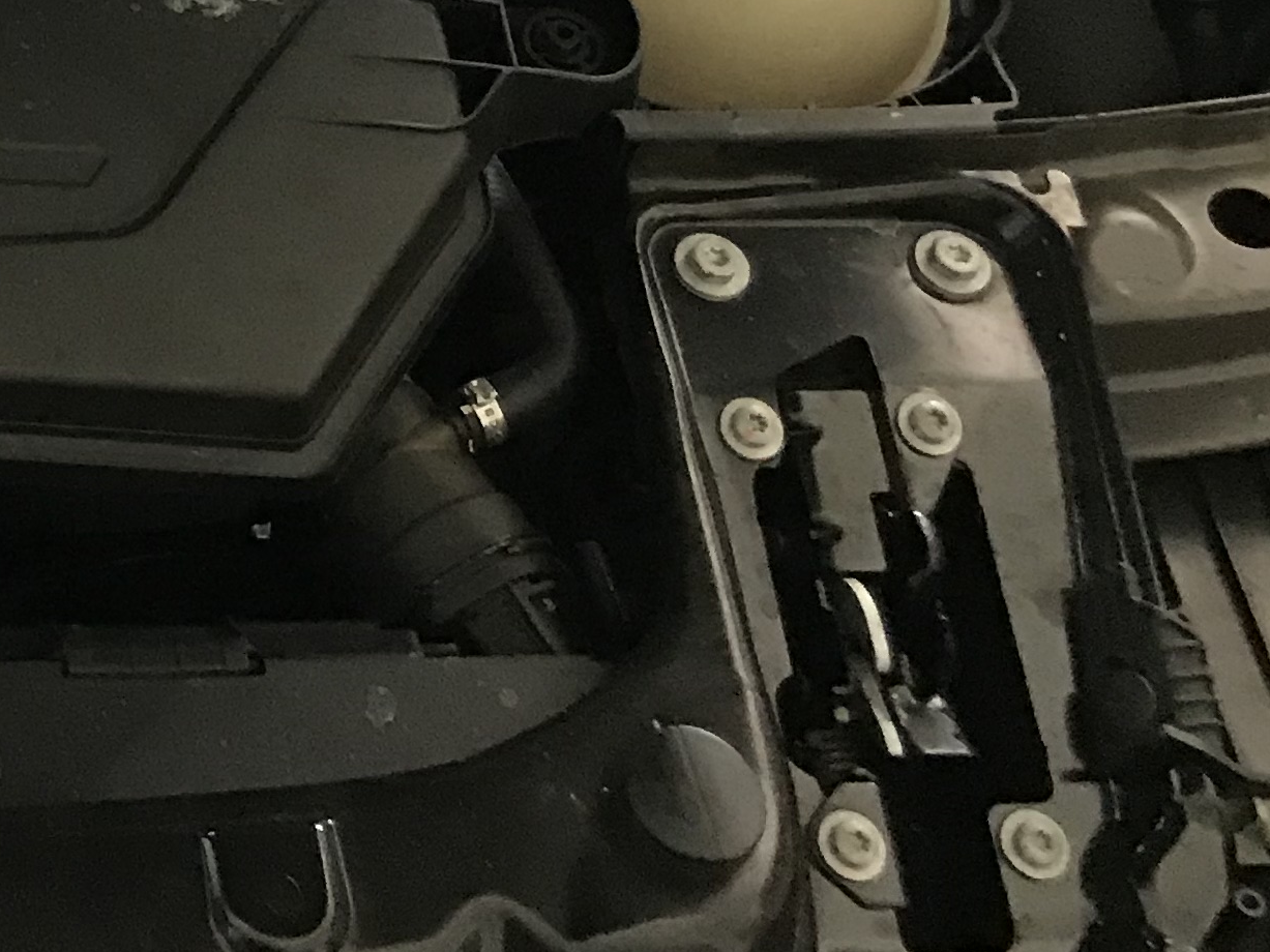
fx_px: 3375
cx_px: -550
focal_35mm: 92
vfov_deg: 15.0
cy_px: -425
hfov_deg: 19.1
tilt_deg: -46.4
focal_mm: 3.99
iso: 100
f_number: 1.8
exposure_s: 1/17
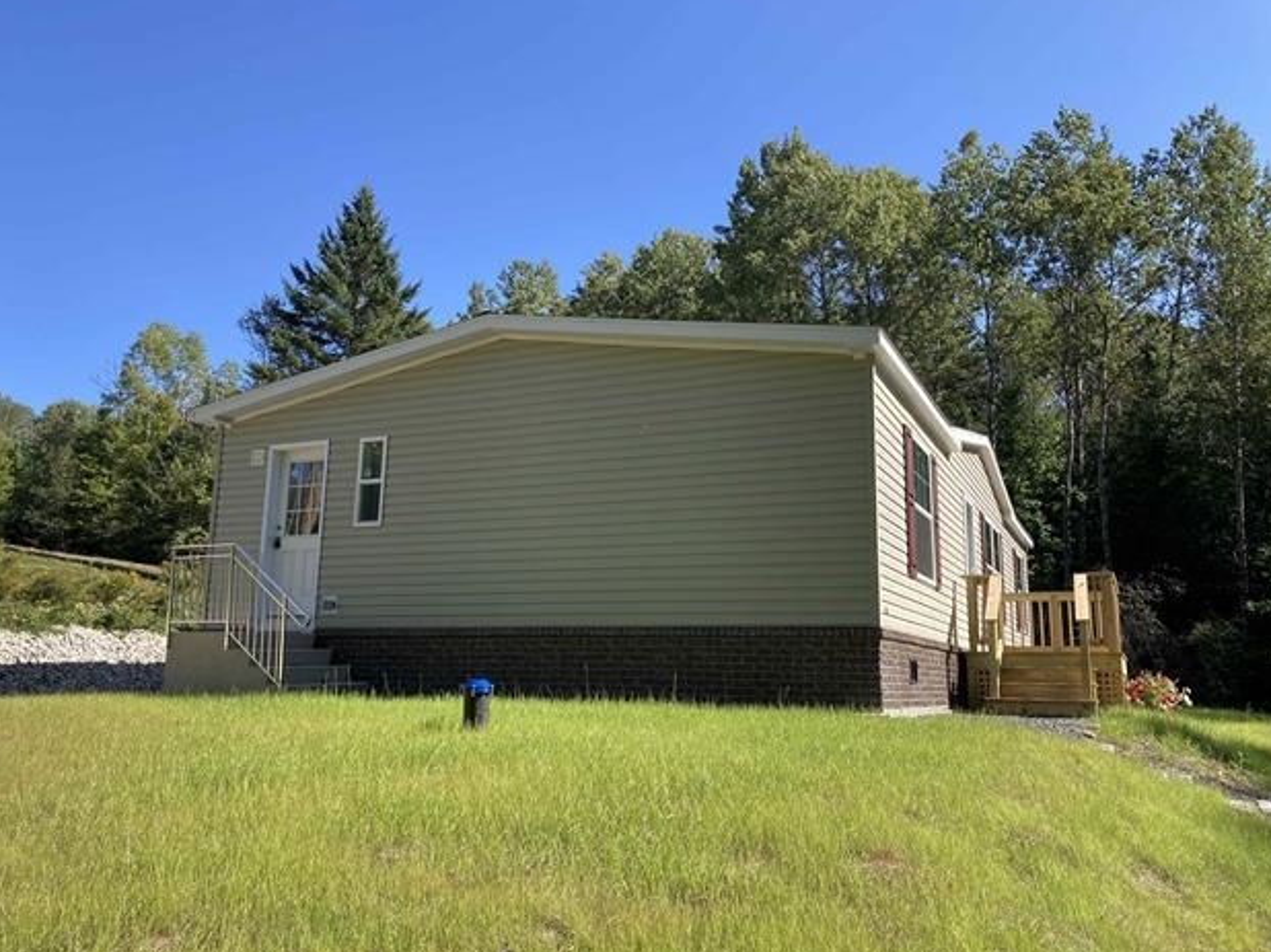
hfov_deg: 61.7
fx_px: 1064
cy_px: 471
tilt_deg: +10.9
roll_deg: -1.6
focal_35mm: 29
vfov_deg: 48.2
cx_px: 623
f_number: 1.8
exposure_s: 1/1021
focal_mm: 3.99
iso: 20
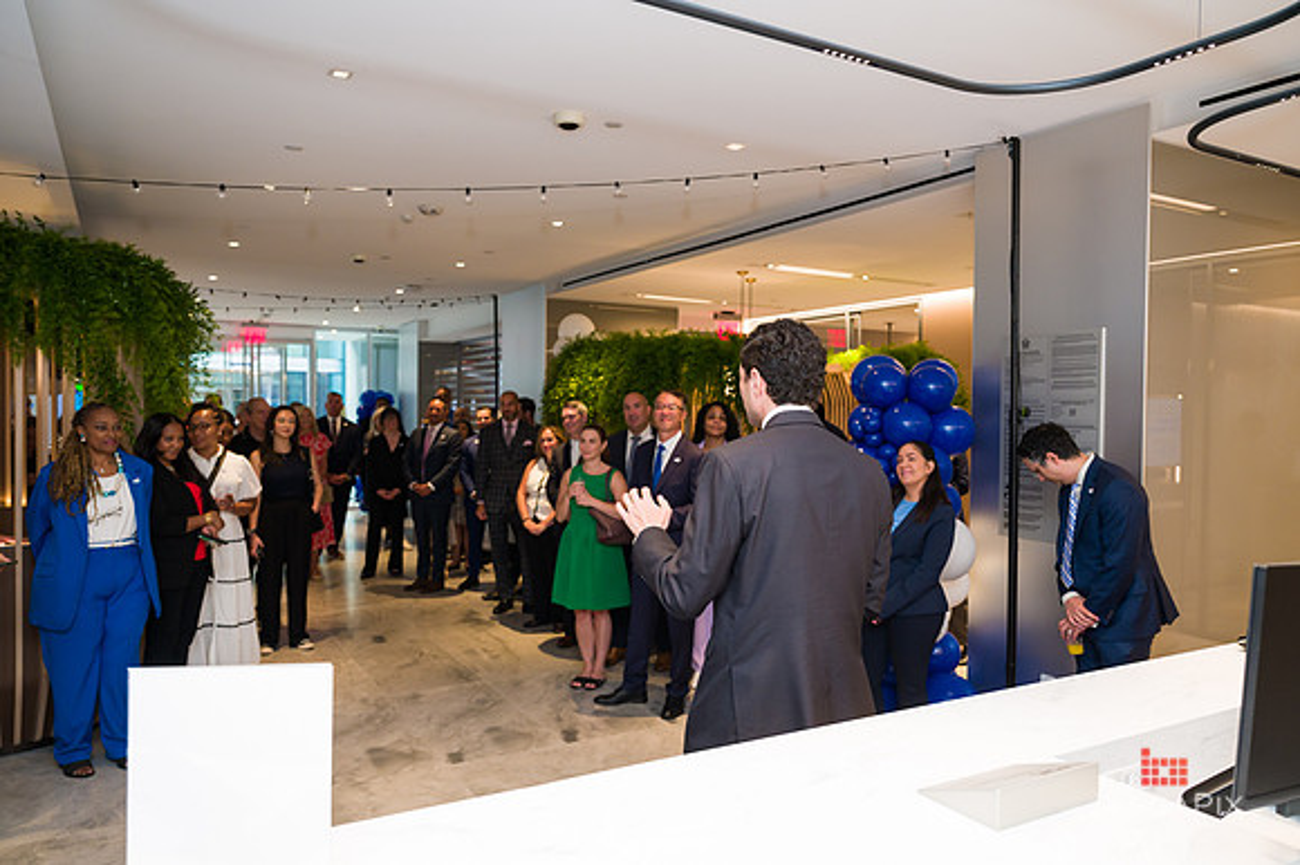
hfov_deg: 69.8
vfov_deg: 49.8
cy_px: 432
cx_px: 650
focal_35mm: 26
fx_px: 932
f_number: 3.5
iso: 640
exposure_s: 1/200
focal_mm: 25.5
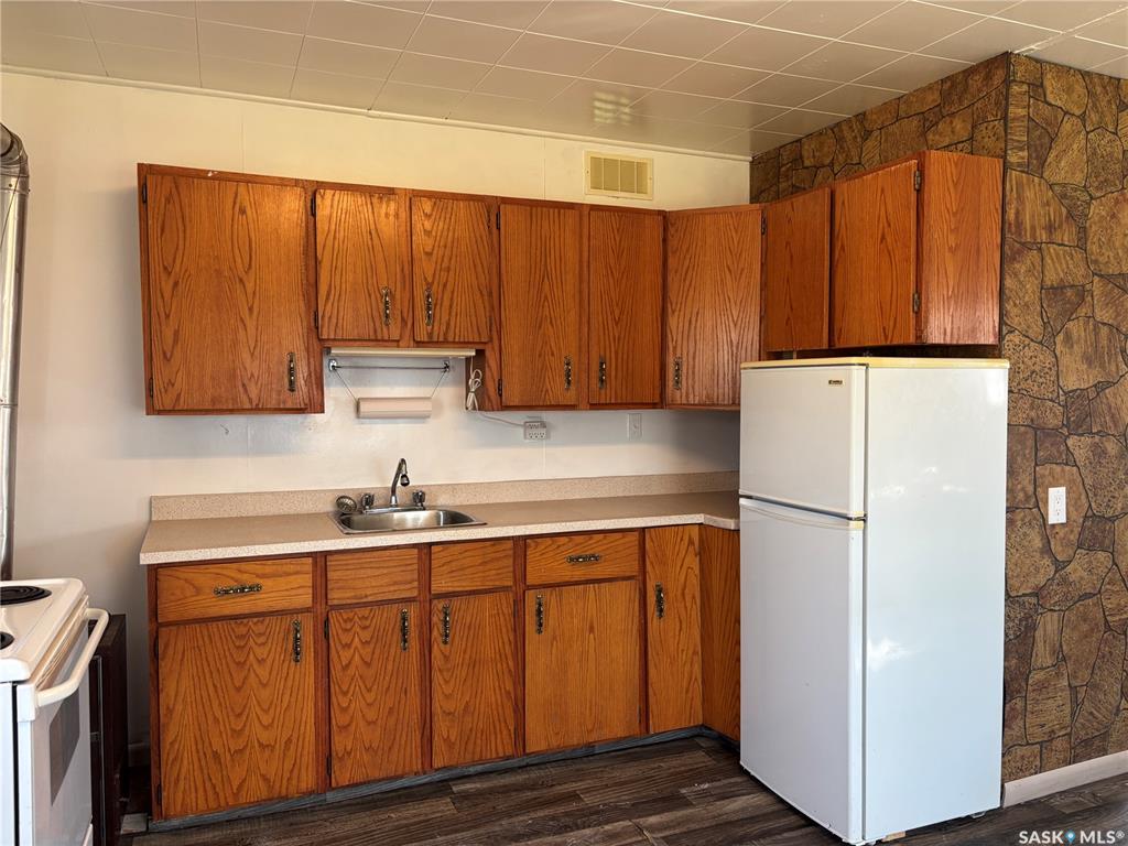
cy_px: 423
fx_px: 847
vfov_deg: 53.1
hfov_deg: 67.3
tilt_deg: -3.8
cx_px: 564
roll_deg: +0.0
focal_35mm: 26
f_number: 1.6
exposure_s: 1/120
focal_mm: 5.96
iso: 125
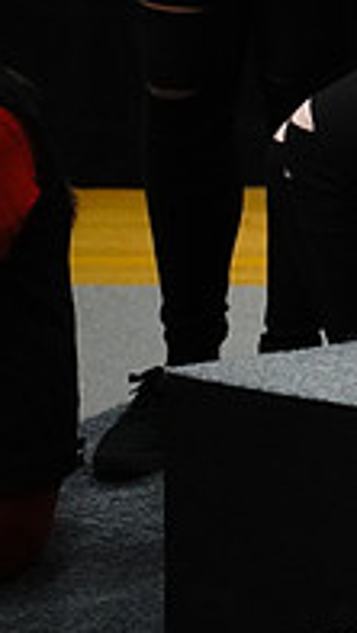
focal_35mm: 625
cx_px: 904
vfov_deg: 3.5
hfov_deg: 1.9
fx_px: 10497
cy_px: 27
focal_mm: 135
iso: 8000
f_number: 5.6
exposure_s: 1/125
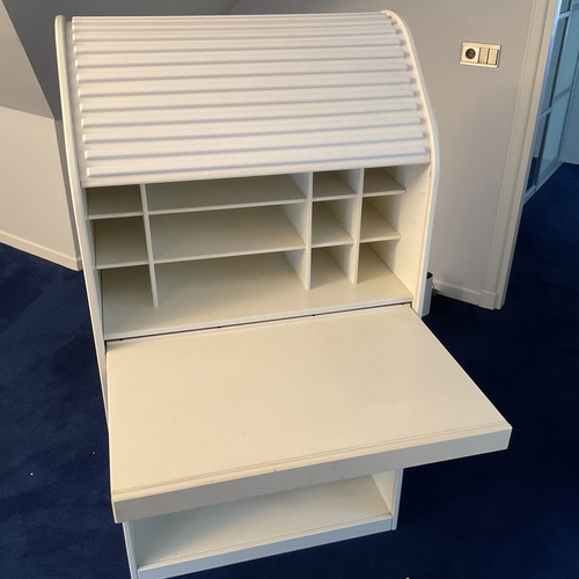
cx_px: 290
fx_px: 662
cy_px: 292
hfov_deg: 47.2
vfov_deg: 47.2
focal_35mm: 35
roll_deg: -1.7
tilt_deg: -29.2
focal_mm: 3
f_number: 1.8
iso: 200
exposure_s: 1/40
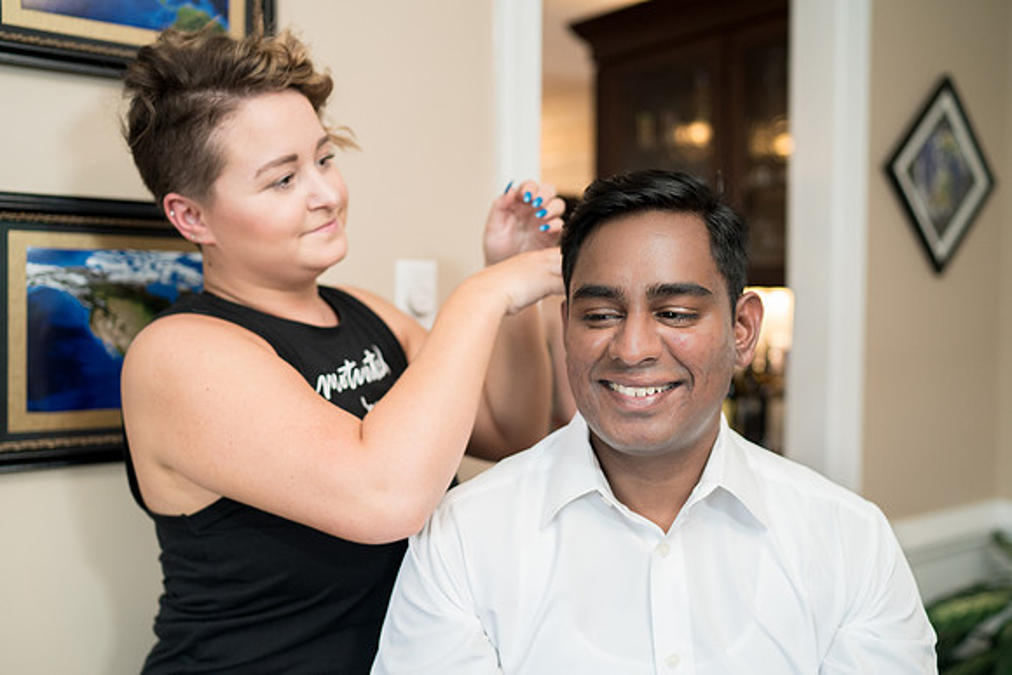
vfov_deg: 37.9
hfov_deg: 54.4
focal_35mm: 35
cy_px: 338
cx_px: 506
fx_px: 984
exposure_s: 1/250
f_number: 2
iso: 800
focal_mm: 35
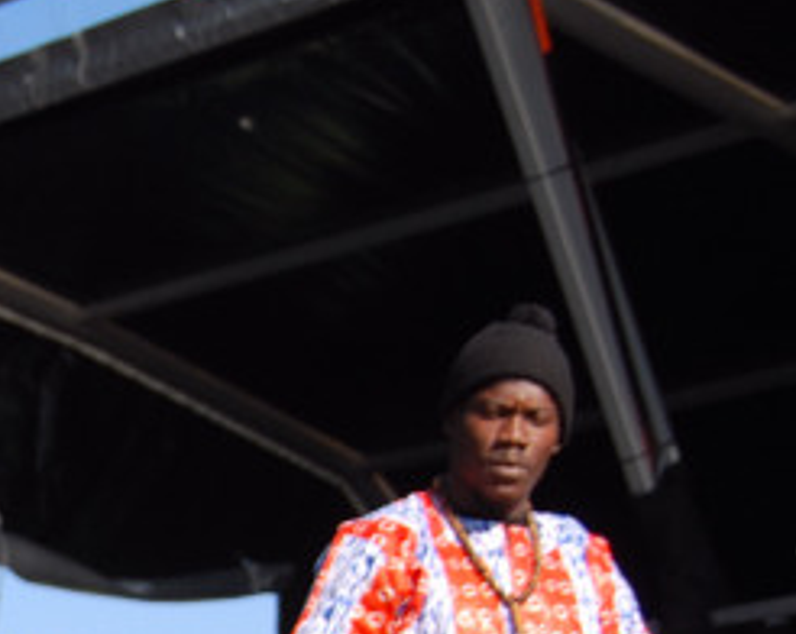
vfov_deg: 8.1
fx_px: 4422
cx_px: -188
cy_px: 804
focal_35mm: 188
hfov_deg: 10.1
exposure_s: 1/500
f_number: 4.2
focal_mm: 32
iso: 100
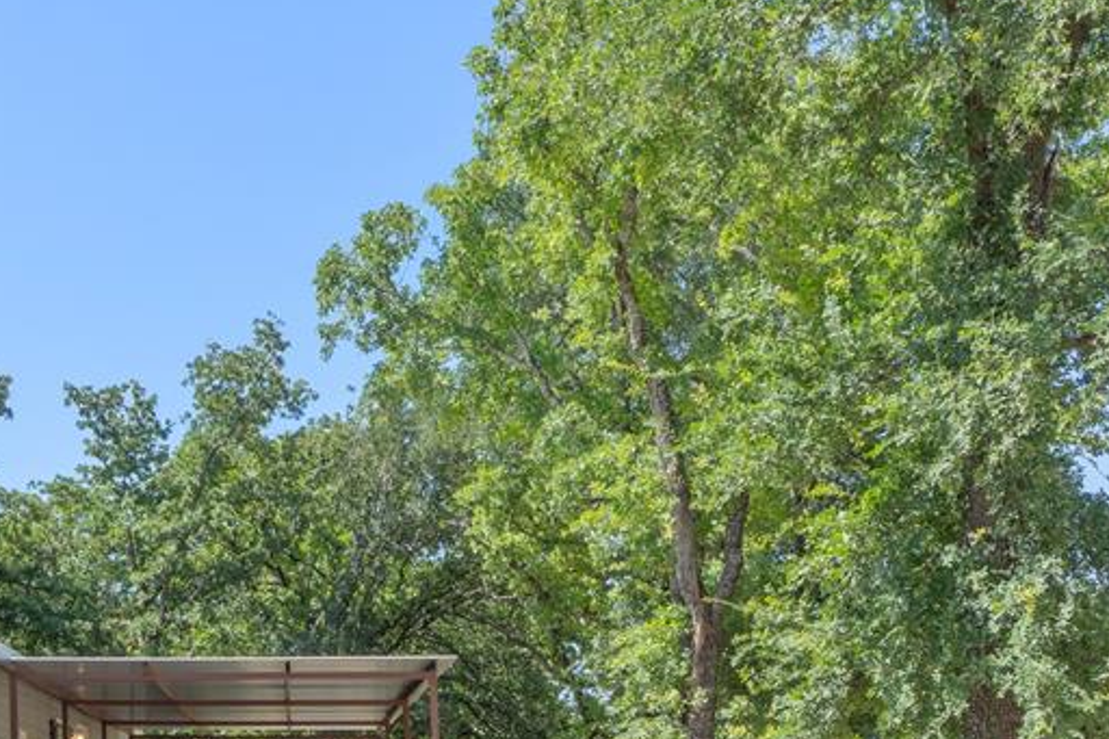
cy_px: 641
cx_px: 22
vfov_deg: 23.2
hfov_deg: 32.5
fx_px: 1755
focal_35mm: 57
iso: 100
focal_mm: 19
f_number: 9
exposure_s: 1/125
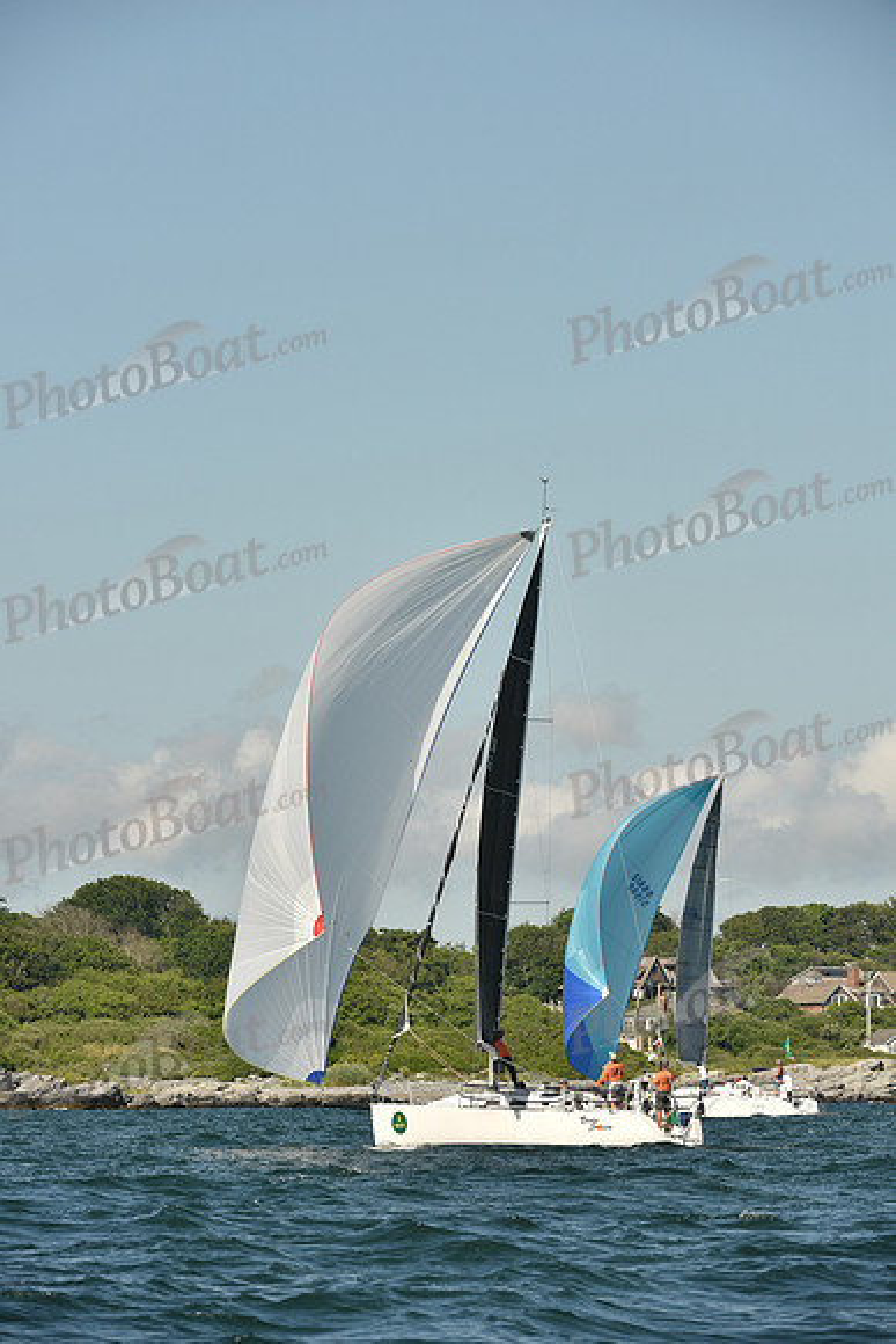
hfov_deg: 6.9
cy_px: 672
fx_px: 7462
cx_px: 448
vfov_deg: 10.3
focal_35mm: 200
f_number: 8
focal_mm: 200
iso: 250
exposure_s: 1/1000
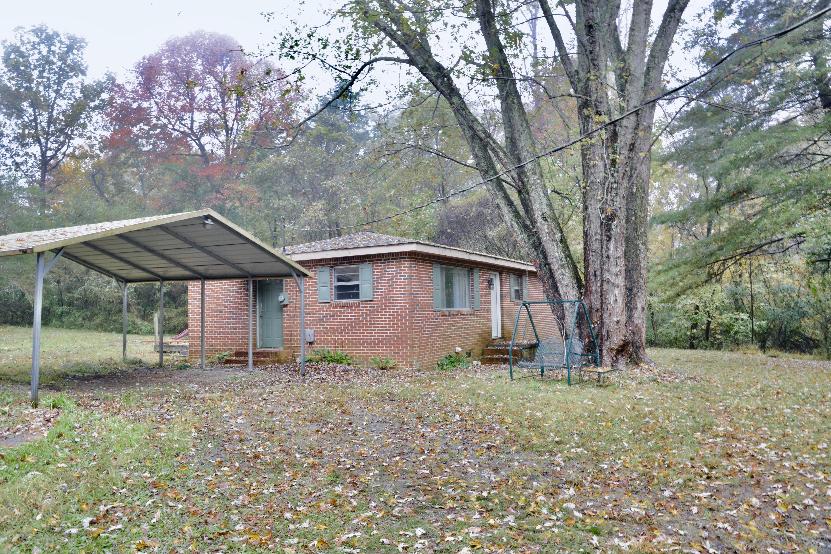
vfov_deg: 53.2
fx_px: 554
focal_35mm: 24
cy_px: 277
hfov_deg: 73.7
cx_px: 416
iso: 1600
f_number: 14
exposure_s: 1/30
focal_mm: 24
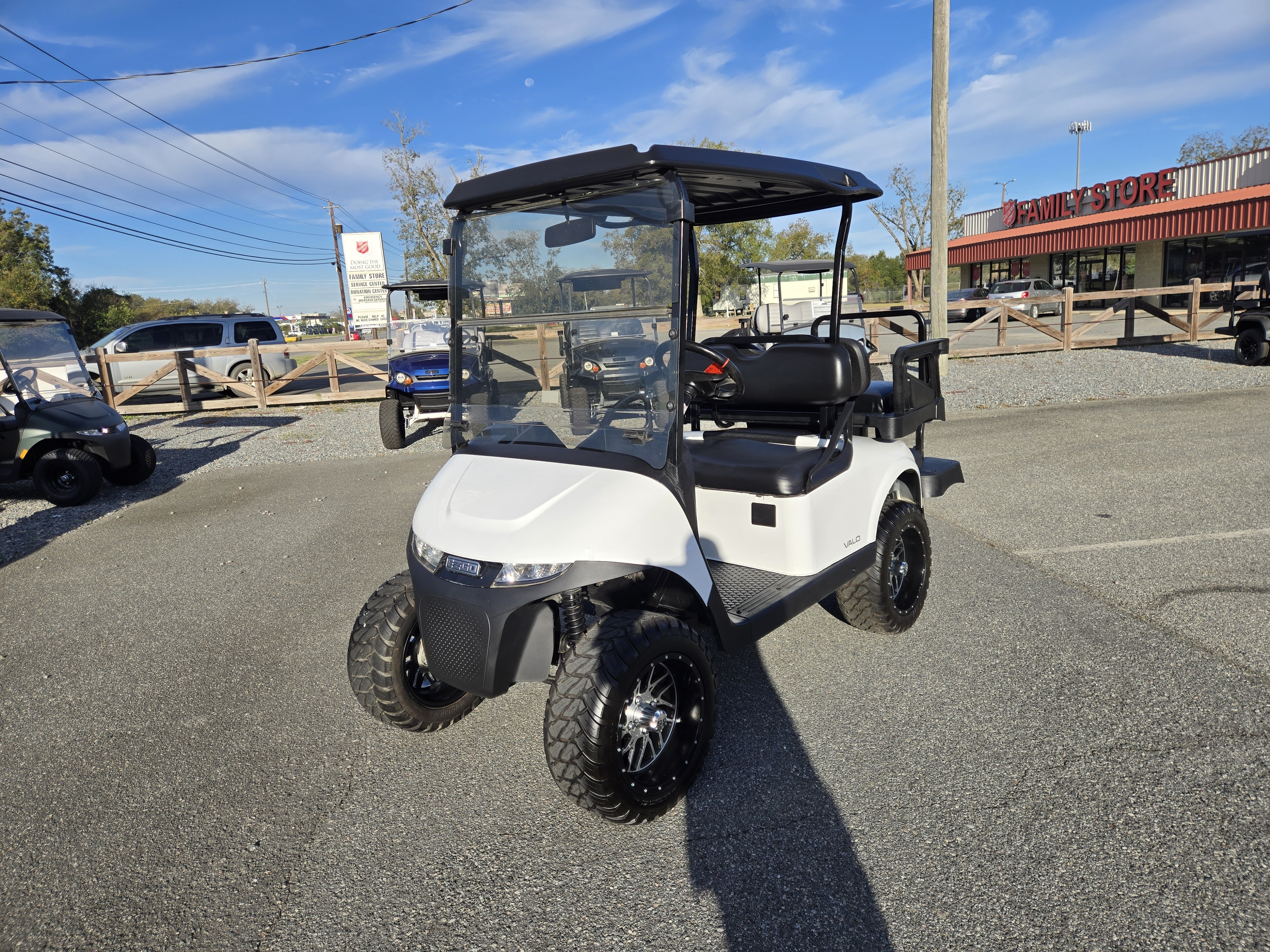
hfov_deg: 73.9
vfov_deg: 58.9
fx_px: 844
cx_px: 635
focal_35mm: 23
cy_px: 476
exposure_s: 1/2314
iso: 25
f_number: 1.8
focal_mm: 5.4
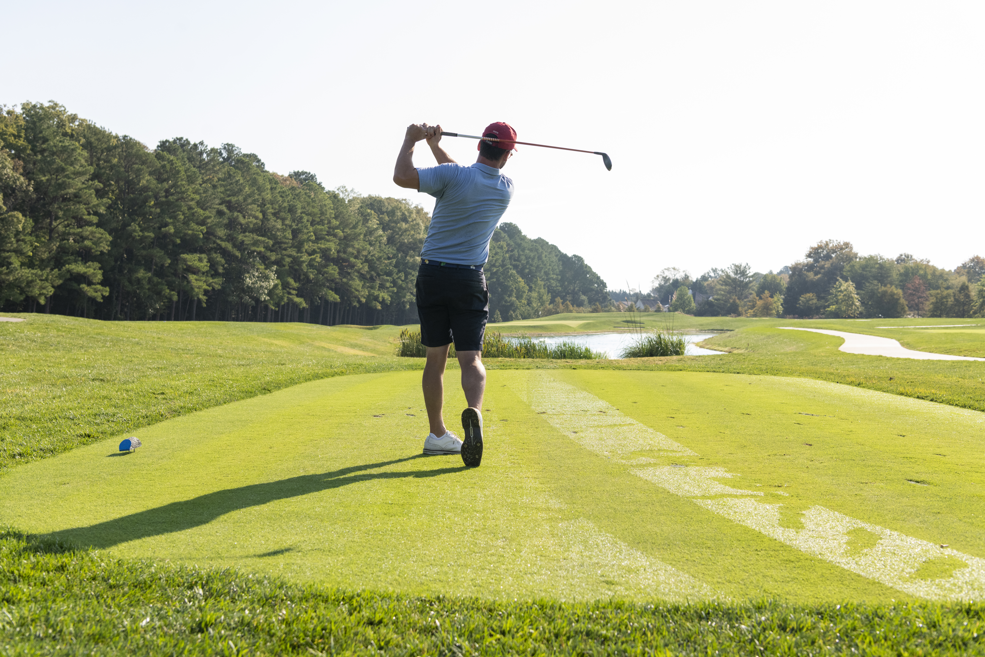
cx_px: 492
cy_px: 328
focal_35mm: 40
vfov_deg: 33.4
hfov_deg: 48.5
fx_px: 1094
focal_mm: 40
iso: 1000
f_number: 5.6
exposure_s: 1/3200
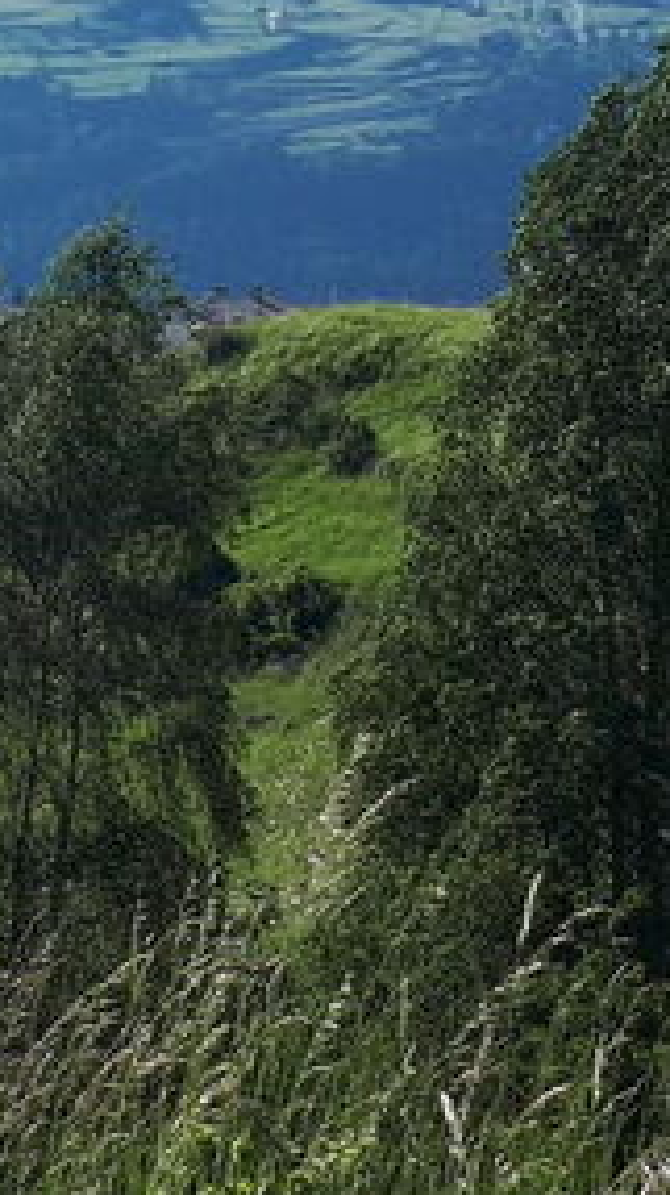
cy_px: 125
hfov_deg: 9.8
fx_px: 3893
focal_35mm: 123
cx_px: 75
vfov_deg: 17.2
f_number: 1.9
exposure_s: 1/1195
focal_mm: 3.6
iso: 40
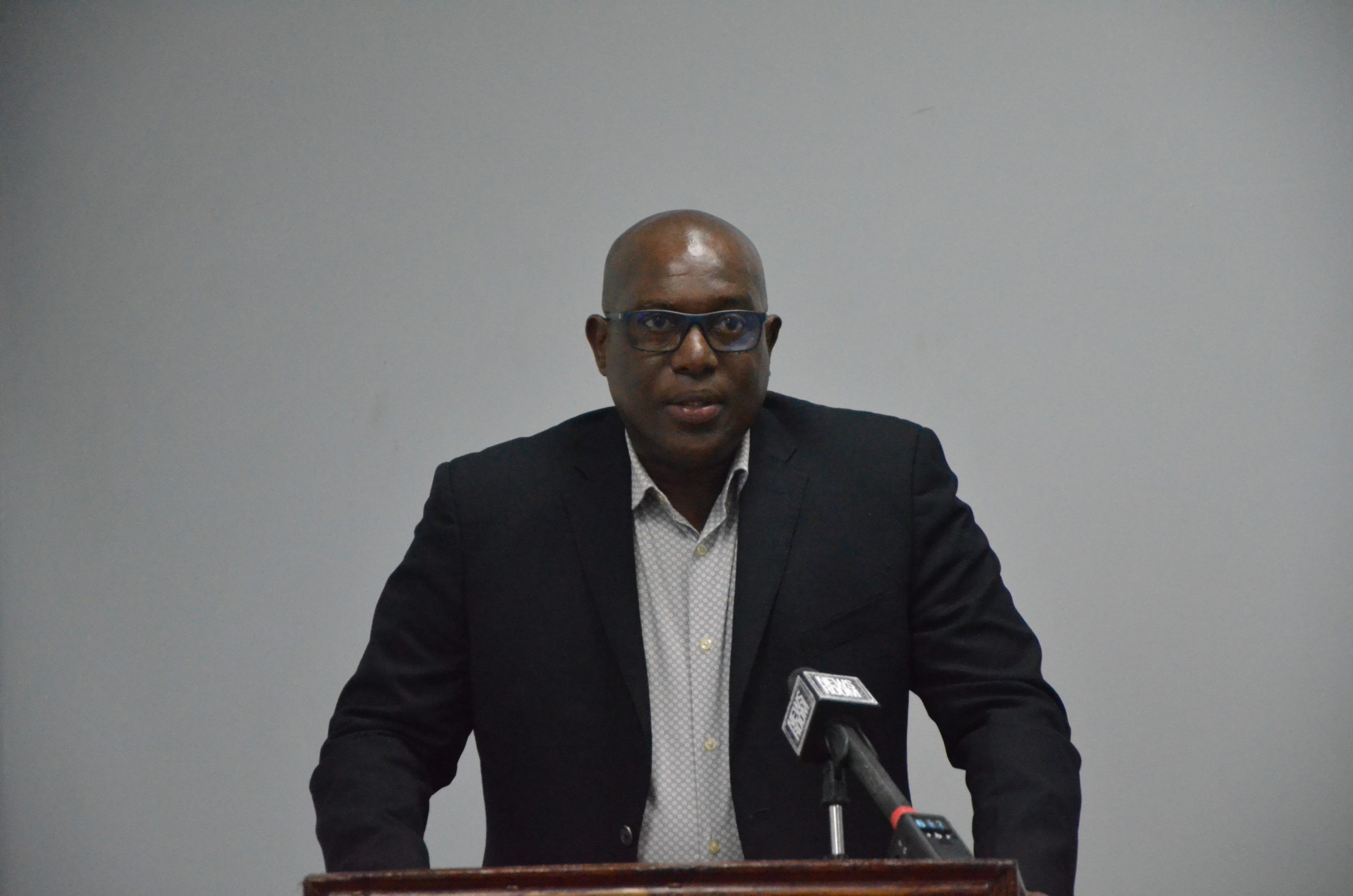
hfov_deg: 14.0
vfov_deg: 9.3
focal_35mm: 147
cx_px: 676
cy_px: 448
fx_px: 5514
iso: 6400
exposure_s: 1/125
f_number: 5.6
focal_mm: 98
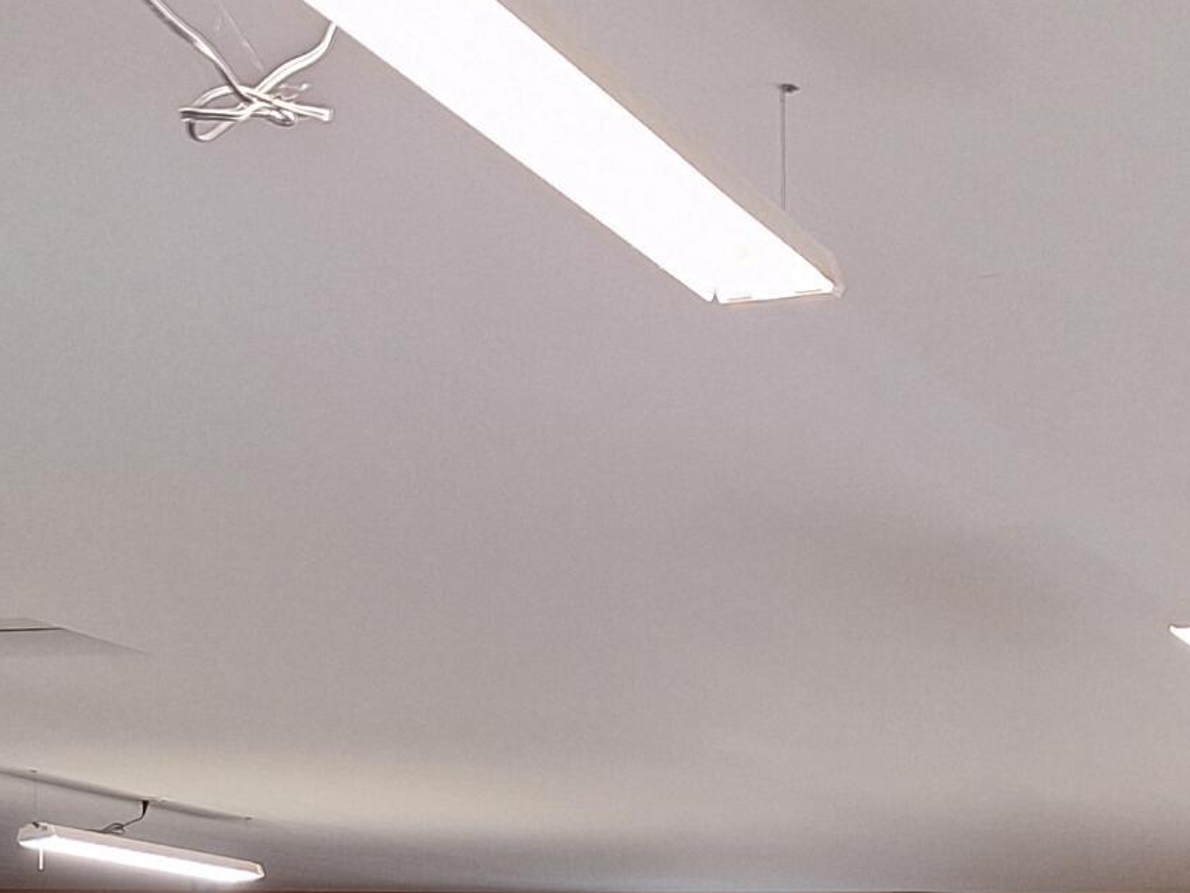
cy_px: 1112
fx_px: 2819
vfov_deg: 17.1
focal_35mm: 82
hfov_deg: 23.8
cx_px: 740
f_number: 1.8
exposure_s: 1/40
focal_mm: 5.54
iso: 80
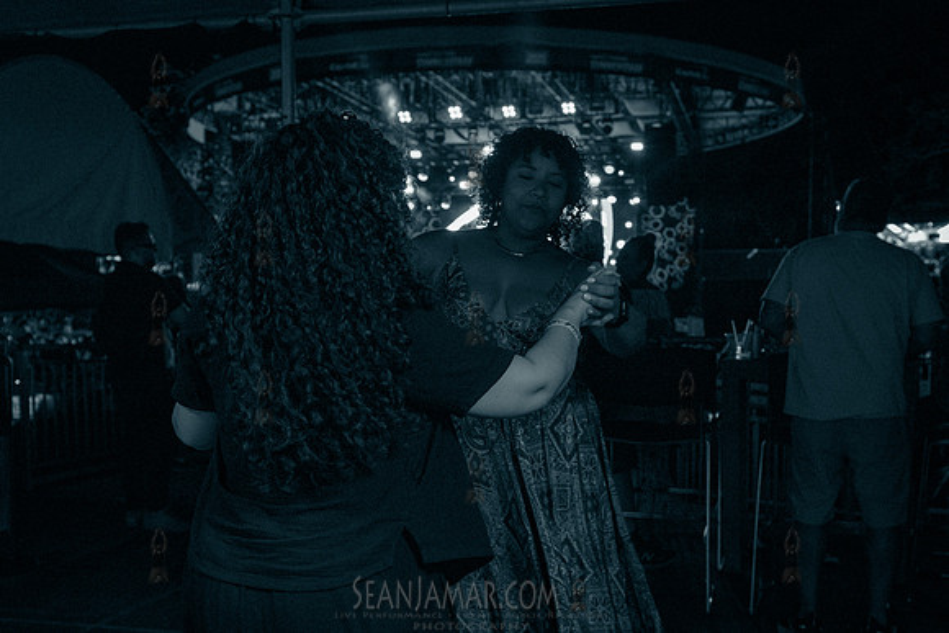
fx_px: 986
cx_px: 544
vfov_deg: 35.4
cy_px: 391
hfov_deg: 51.2
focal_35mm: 37
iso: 5000
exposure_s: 1/250
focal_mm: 24
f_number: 3.2
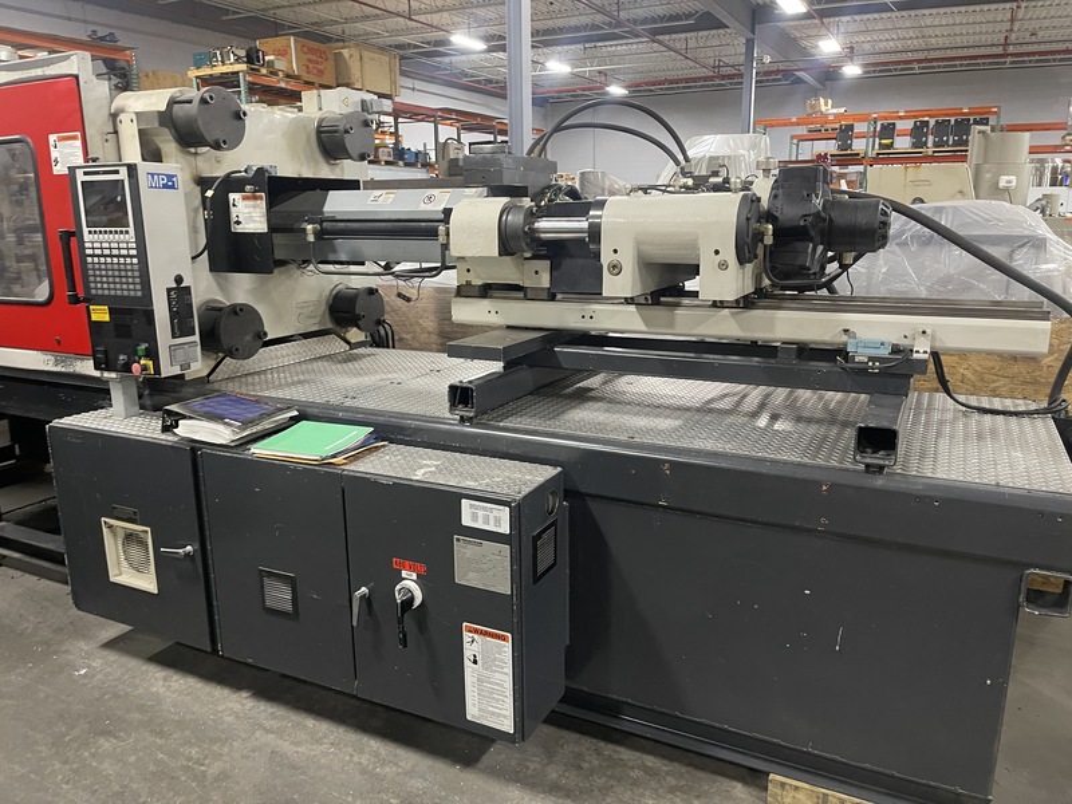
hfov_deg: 69.4
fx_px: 774
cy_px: 402
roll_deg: -0.7
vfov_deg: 54.9
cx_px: 536
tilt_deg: -13.8
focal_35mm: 25
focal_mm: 5.1
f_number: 1.6
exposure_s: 1/40
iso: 400
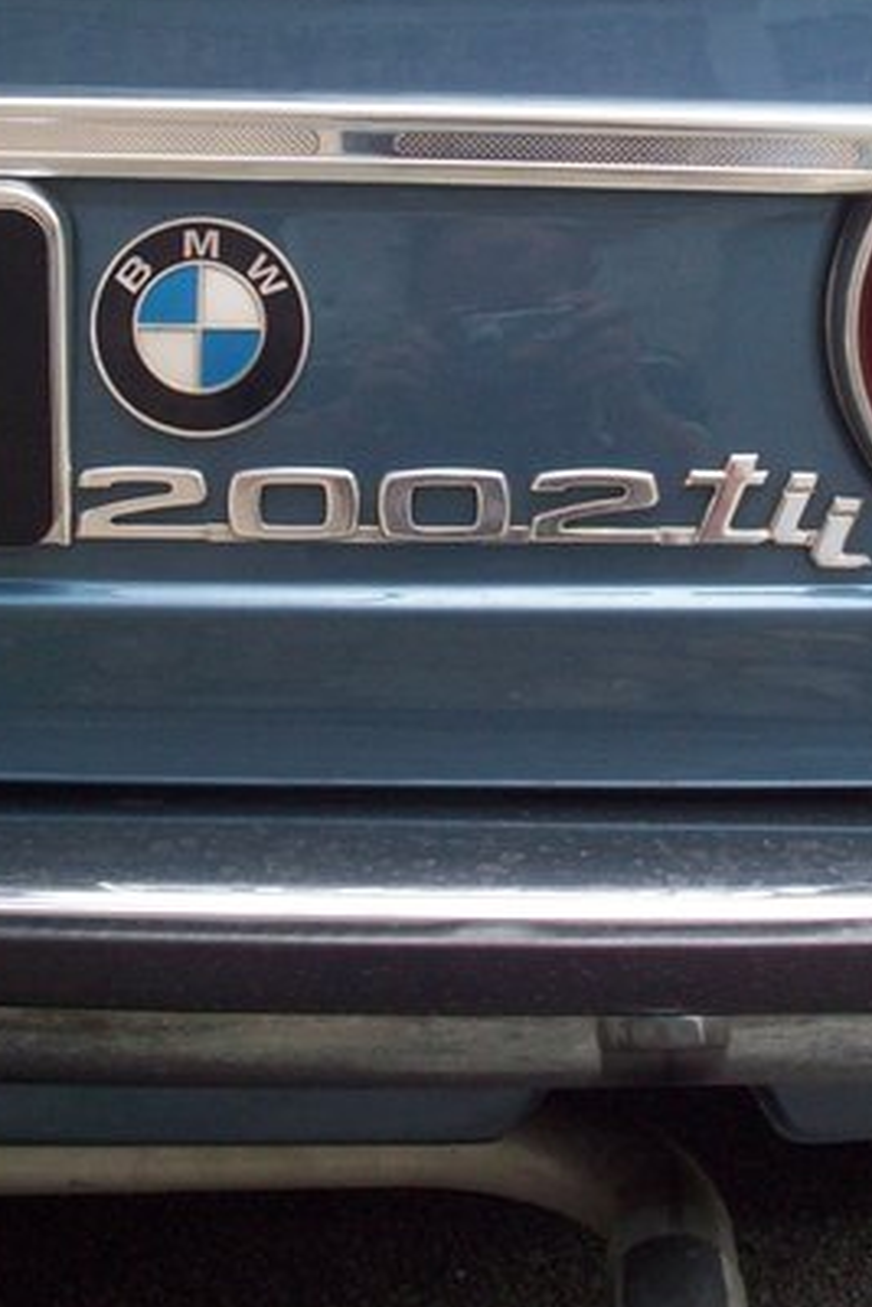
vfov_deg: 26.1
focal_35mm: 77
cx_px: 634
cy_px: 382
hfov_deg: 17.6
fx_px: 2795
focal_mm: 6.2
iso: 80
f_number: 2.8
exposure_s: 1/202
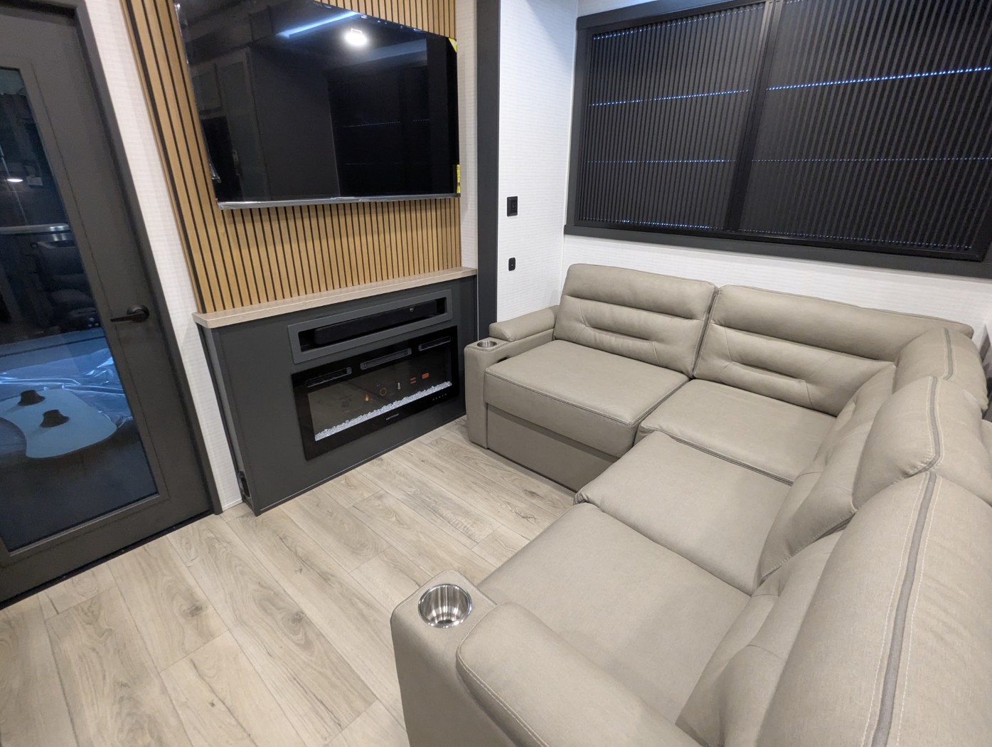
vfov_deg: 78.2
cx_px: 496
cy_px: 374
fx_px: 459
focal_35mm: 16
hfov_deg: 94.4
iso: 403
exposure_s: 1/37.6
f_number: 2.2
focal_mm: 2.35
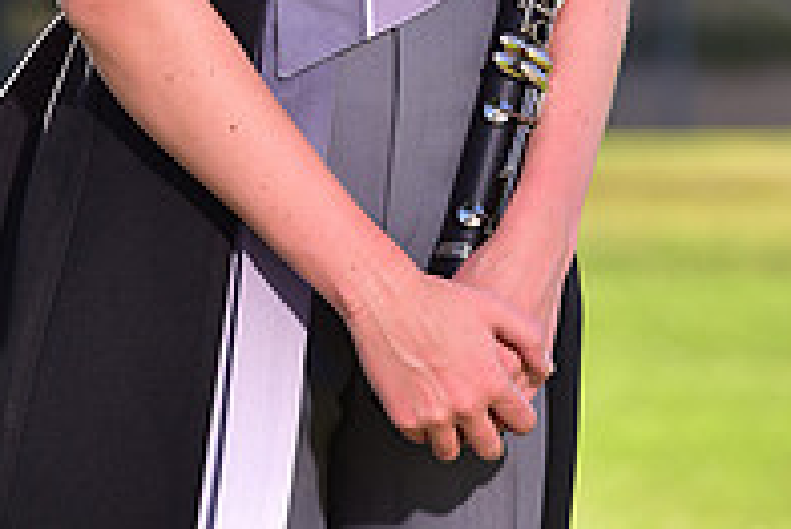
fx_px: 10730
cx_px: 293
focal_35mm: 488
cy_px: -303
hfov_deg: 4.2
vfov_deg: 2.8
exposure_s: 1/200
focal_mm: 165
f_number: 5.6
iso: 100
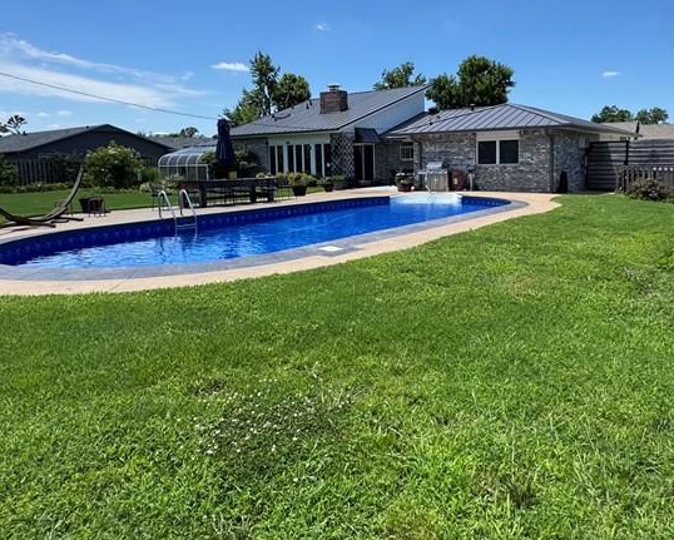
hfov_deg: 65.5
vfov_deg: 54.4
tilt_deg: -5.3
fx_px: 519
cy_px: 204
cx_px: 396
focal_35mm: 26
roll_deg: +0.8
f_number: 2.2
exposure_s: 1/1637
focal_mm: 2.22
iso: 50
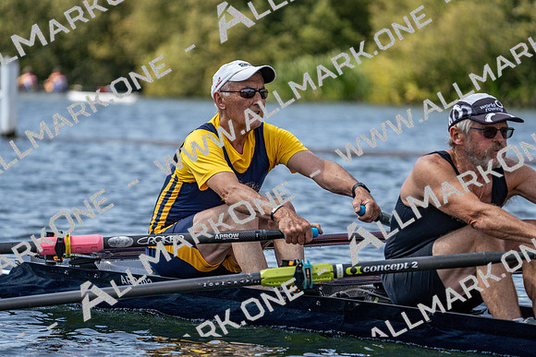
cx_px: 268
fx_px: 3723
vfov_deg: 5.5
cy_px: 178
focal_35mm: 250
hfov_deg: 8.2
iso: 400
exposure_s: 1/2000
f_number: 5.6
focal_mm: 250
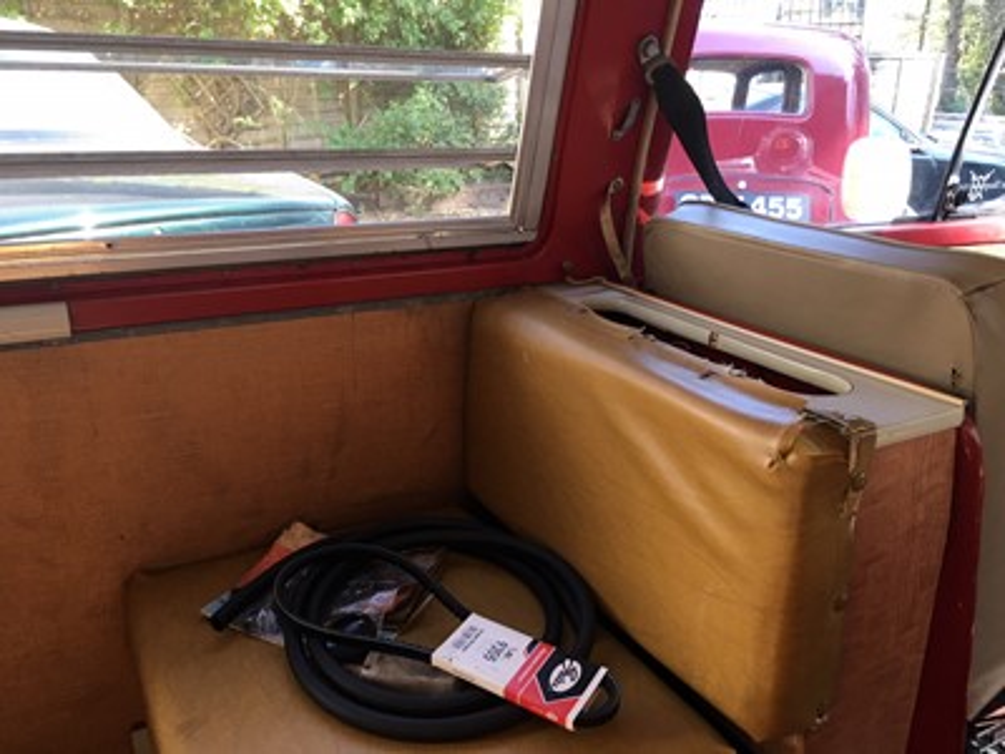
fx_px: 842
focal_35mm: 29
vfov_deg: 48.2
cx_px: 502
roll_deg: -2.5
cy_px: 377
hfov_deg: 61.7
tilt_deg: -19.6
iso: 25
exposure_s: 1/33
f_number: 2.2
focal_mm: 4.15
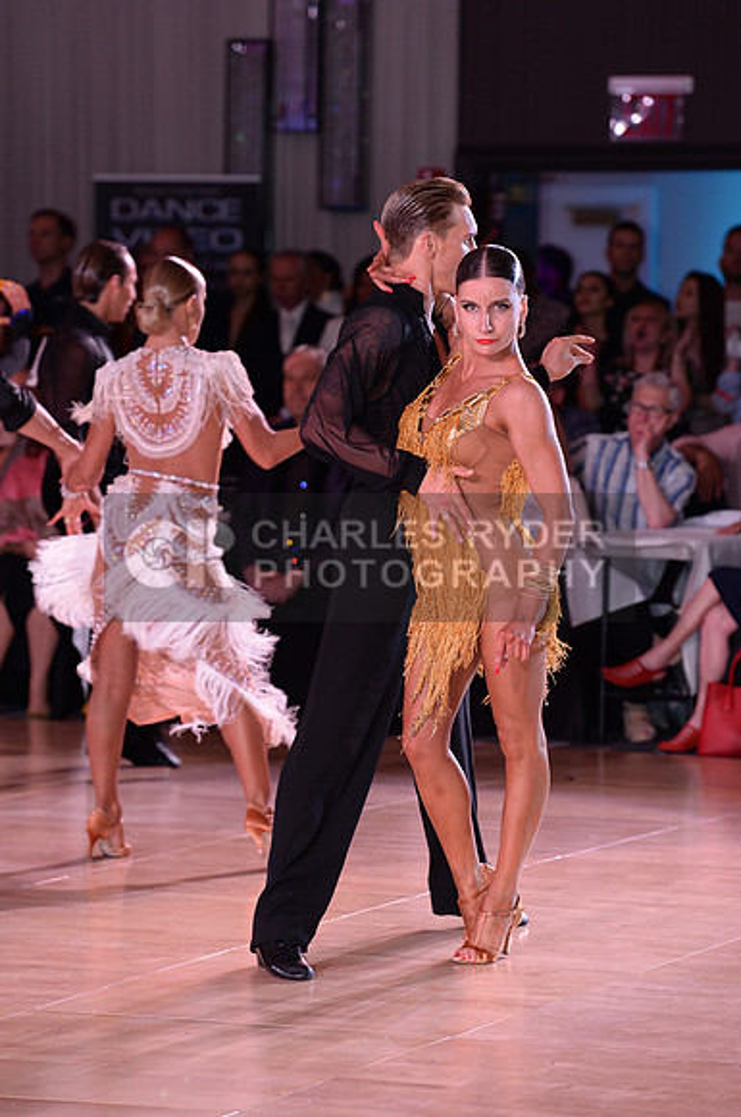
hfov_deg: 8.8
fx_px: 4800
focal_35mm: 155
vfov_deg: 13.3
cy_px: 558
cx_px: 370
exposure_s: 1/250
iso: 2000
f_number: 4.5
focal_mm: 155
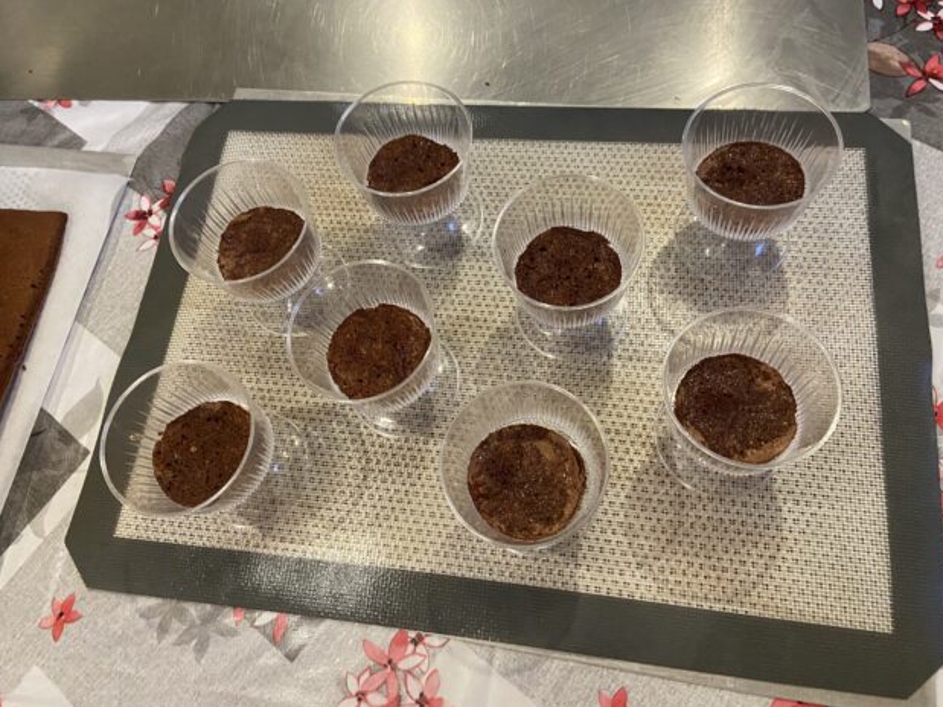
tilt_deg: -67.6
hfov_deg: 63.4
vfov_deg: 49.7
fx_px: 763
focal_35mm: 28
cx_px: 484
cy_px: 328
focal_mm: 4.25
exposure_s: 1/50
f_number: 1.8
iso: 500
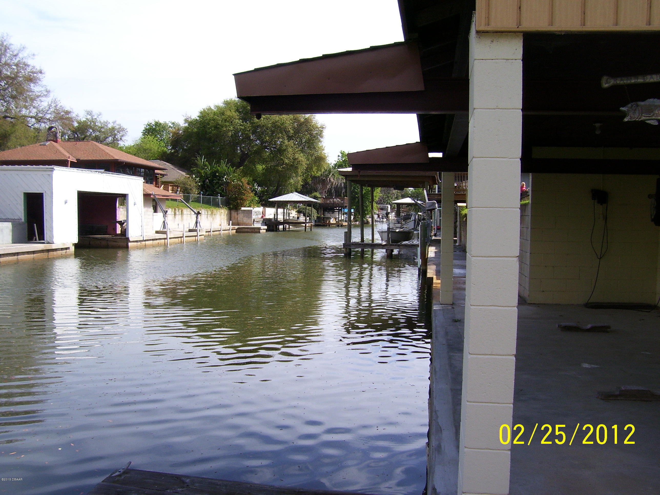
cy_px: 248
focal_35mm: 34
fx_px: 648
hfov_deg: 54.0
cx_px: 330
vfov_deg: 41.8
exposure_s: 1/350
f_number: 4.8
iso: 80
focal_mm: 5.6
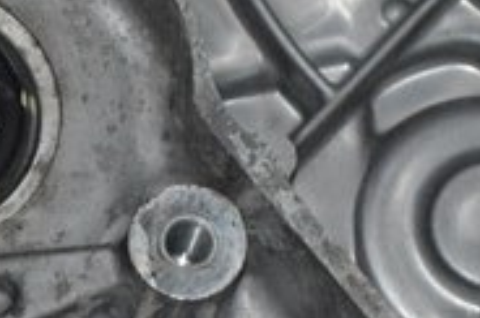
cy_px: -160
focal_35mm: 401
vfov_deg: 3.4
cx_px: 339
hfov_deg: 5.1
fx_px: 5337
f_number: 5.3
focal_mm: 48
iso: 3200
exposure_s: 1/60
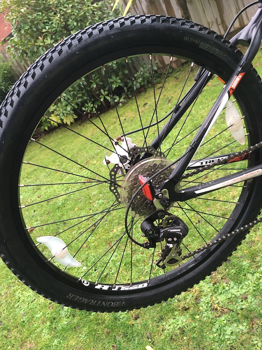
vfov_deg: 61.7
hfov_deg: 48.2
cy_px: 175
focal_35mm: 29
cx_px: 131
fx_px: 293
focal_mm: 4.15
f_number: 2.2
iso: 100
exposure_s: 1/33
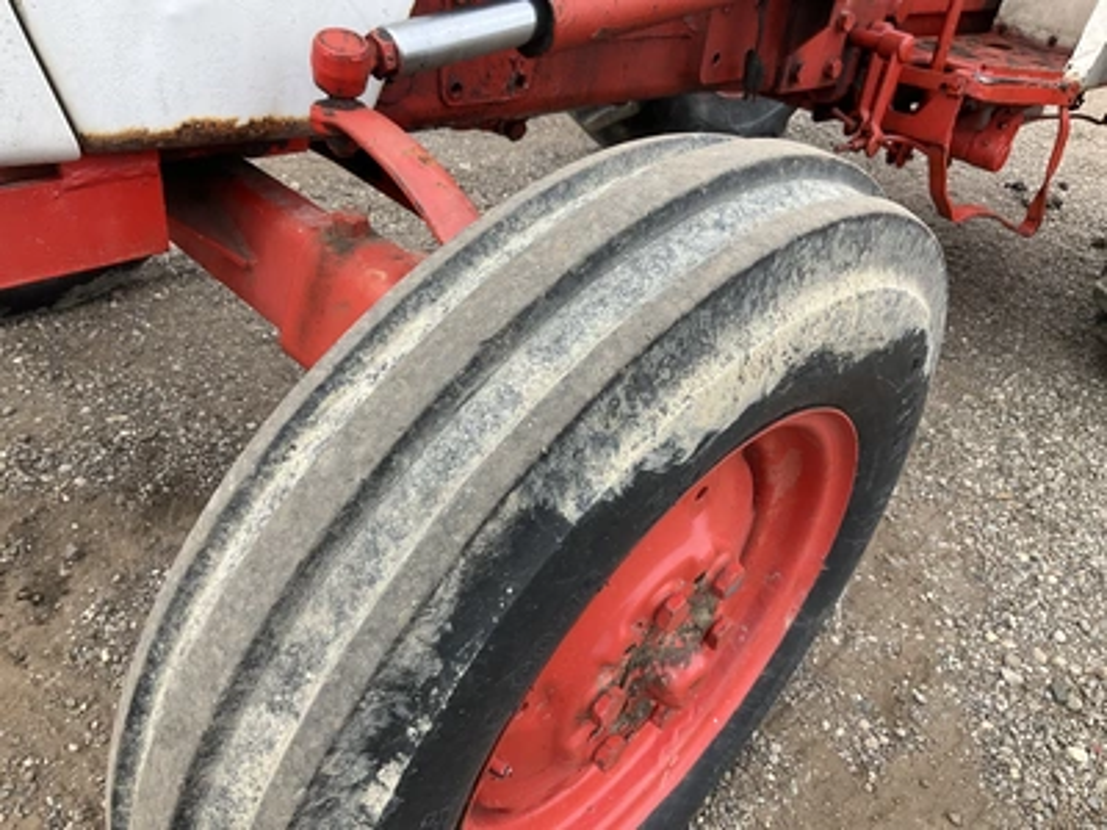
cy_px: 415
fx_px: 927
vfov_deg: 48.2
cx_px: 554
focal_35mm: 29
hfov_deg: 61.7
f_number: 1.8
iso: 25
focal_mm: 3
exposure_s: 1/457
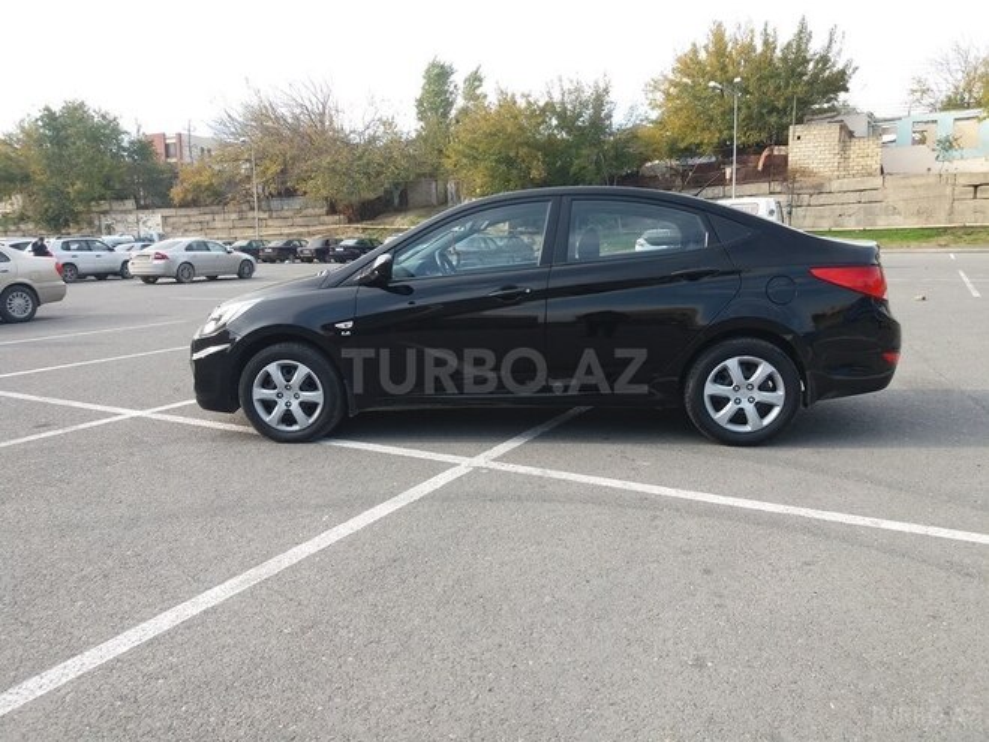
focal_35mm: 28
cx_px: 494
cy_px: 371
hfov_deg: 63.4
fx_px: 800
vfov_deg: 49.7
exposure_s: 1/446
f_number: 1.9
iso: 64
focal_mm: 3.7
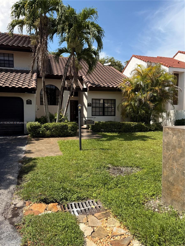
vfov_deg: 71.6
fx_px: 171
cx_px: 92
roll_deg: +0.4
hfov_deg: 56.8
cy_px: 123
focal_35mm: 24
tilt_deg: -1.0
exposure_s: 1/3584
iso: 80
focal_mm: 6.76
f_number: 1.78
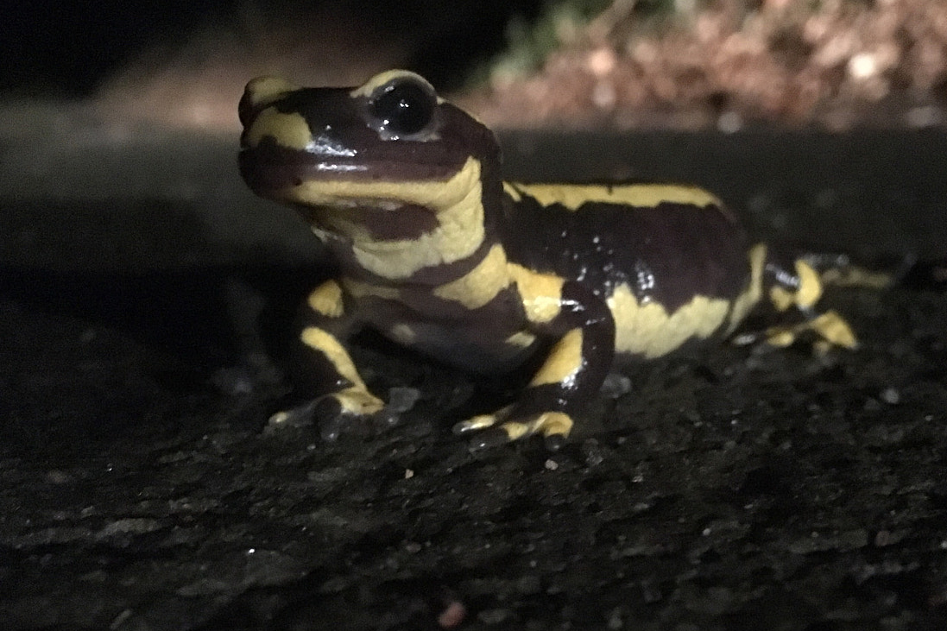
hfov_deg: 44.1
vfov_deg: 30.5
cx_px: 601
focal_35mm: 44
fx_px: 1157
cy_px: 365
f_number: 2.2
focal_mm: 4.15
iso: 2000
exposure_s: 1/17
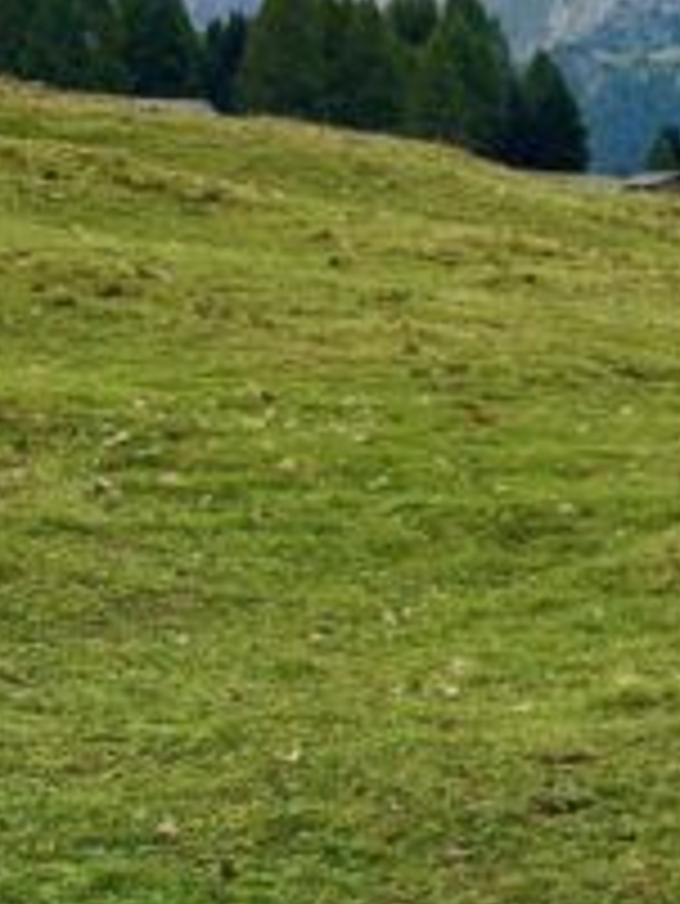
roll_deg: -0.8
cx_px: 802
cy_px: 385
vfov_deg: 15.3
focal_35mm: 129
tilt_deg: -0.9
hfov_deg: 11.3
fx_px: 3375
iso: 80
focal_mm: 6.76
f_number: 1.78
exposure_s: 1/6536
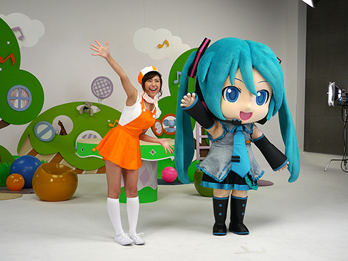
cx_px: 174
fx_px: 503
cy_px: 130
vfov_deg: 29.2
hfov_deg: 38.2
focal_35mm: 50
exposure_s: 1/250
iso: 250
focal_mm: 25
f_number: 4.9
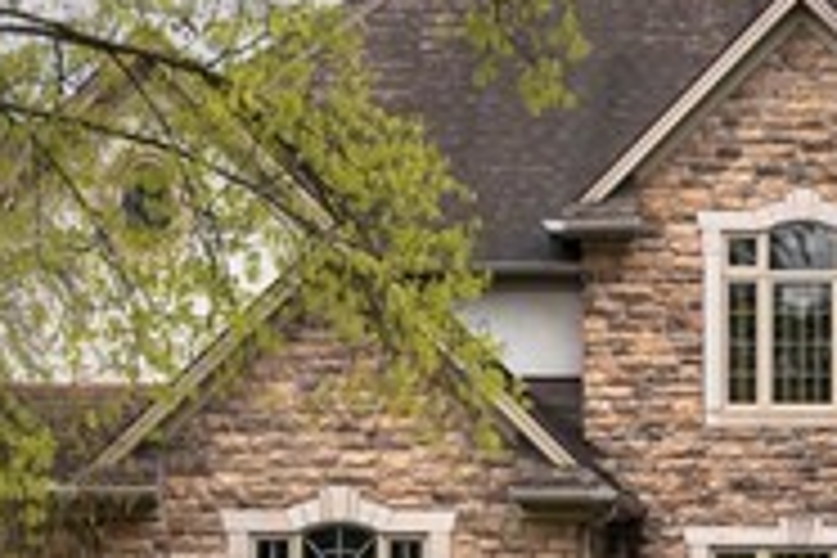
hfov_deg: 10.3
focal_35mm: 198
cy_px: 243
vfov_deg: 6.9
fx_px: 4603
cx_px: 749
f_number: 9
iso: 200
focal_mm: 34
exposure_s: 1/250
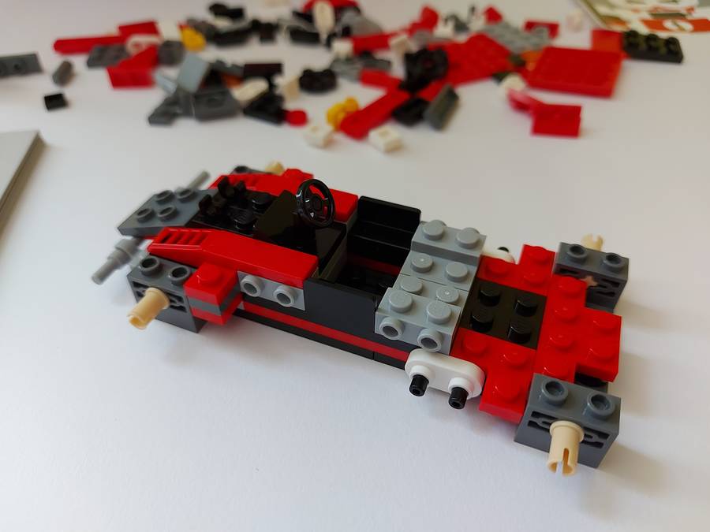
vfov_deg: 56.8
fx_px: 492
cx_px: 355
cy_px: 266
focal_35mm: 24
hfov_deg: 71.6
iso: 250
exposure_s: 1/50
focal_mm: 5.23
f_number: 1.8
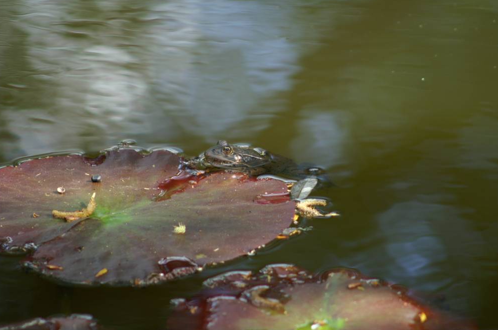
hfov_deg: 4.5
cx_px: 249
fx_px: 6383
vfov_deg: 3.0
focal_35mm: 462
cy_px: 166
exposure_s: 1/125
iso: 160
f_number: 5.6
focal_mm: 300
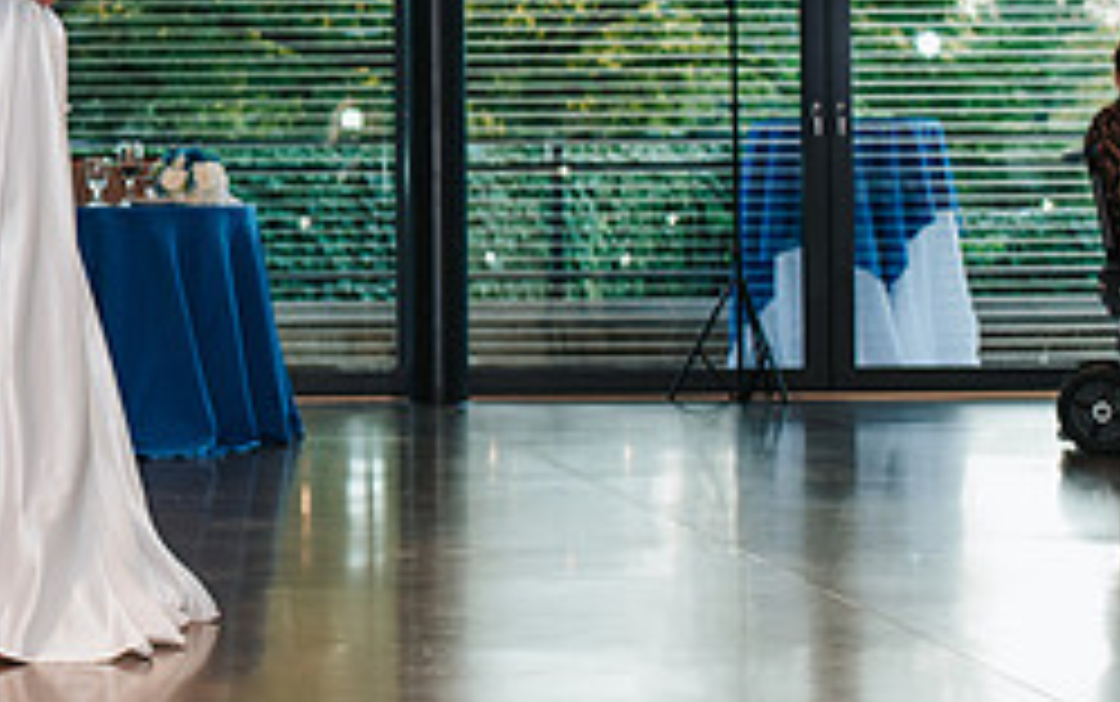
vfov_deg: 13.0
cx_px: -172
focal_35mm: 100
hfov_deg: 19.7
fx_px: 3054
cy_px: 138
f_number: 2.8
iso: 250
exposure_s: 1/160
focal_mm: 35
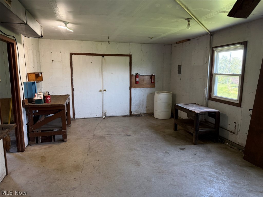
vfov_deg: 56.8
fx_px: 182
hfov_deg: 71.6
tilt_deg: -9.1
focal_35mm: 24
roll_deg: -0.1
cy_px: 98
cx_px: 132
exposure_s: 1/120
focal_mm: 6.76
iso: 250
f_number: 1.78
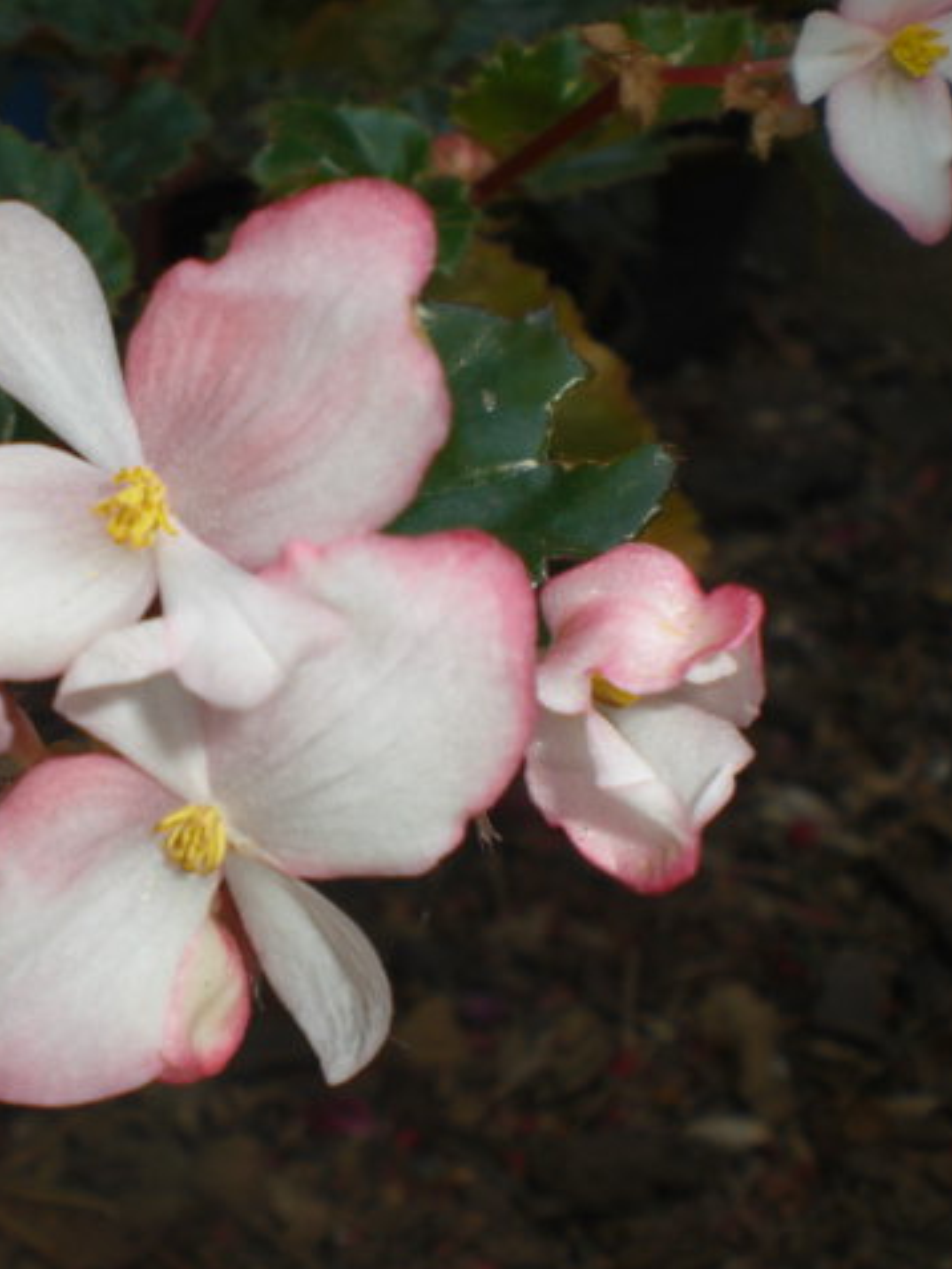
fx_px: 1869
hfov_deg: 27.8
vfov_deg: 37.5
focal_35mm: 51
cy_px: 636
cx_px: 141
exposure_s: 1/100
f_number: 4.4
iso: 50
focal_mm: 6.3
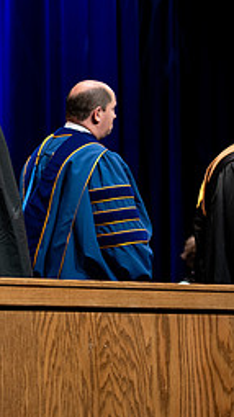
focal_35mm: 167
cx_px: -182
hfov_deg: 7.1
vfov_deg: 12.9
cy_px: 259
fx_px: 1846
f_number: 2.8
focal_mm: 70
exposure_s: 1/250
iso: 500
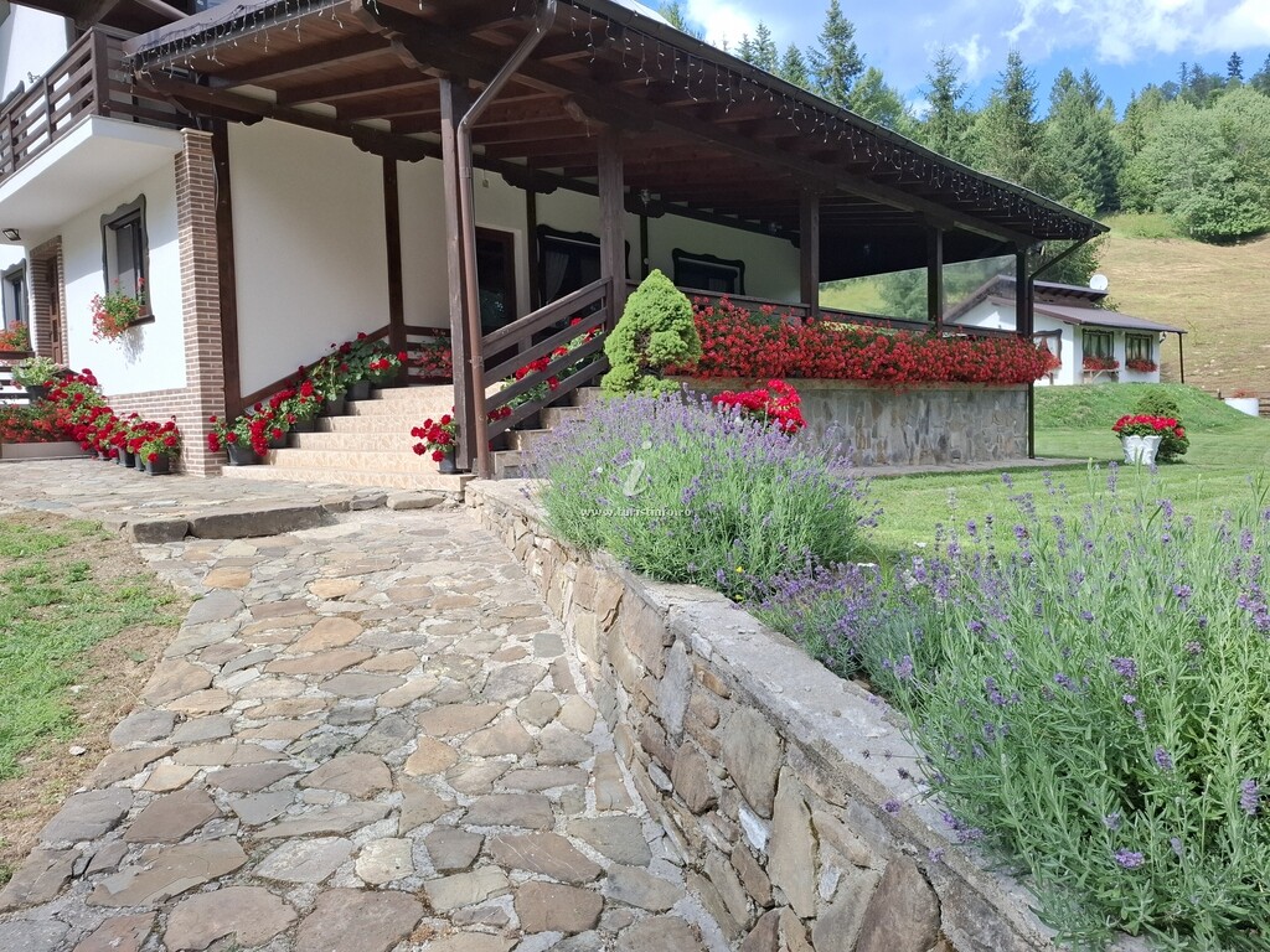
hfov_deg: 73.9
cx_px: 635
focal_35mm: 23
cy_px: 476
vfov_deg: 58.9
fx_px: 844
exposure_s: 1/875
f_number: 1.8
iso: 50
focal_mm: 5.54
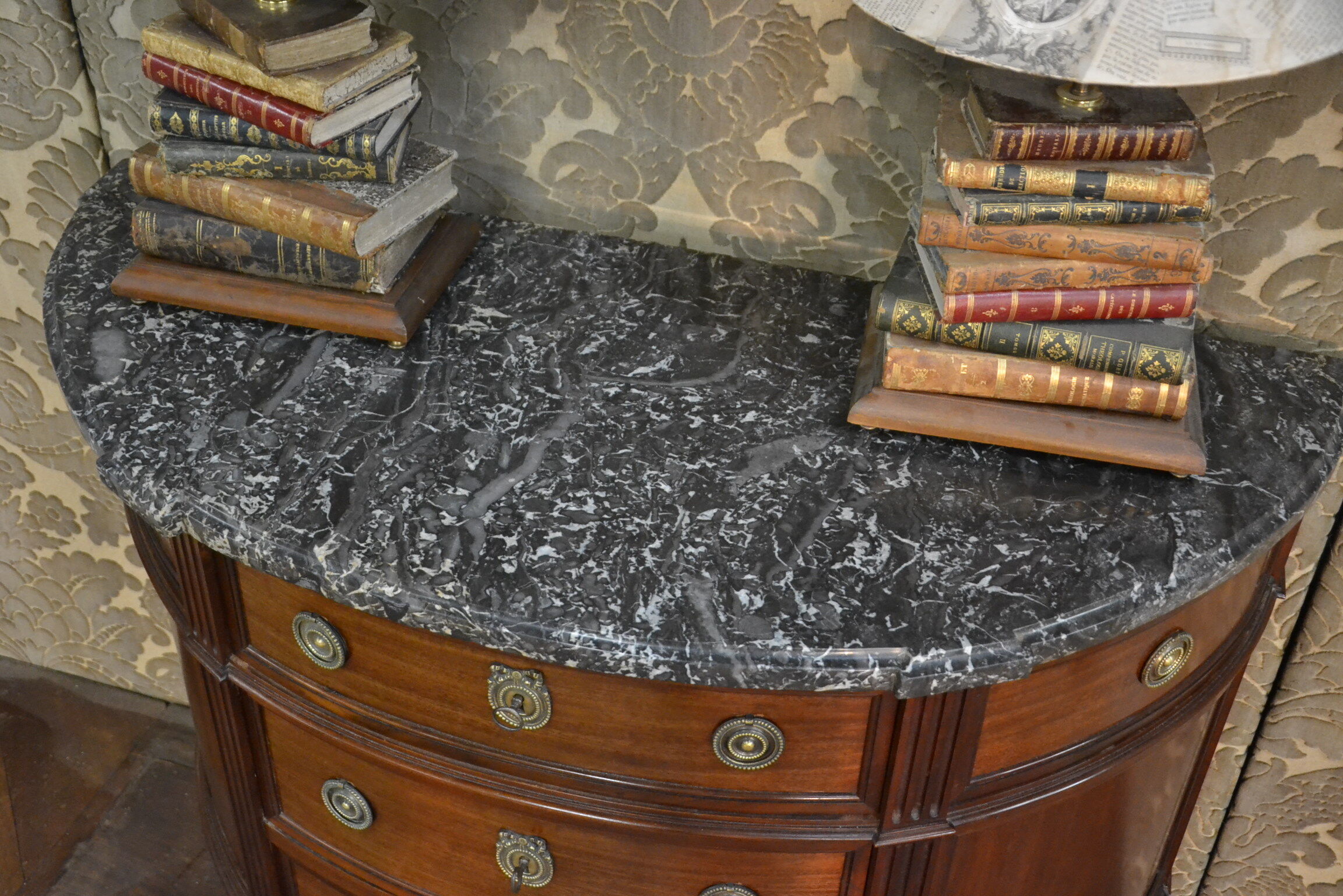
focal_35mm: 42
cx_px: 672
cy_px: 448
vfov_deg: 31.9
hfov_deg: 46.4
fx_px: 1567
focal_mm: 28
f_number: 4
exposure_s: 1/40
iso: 3200
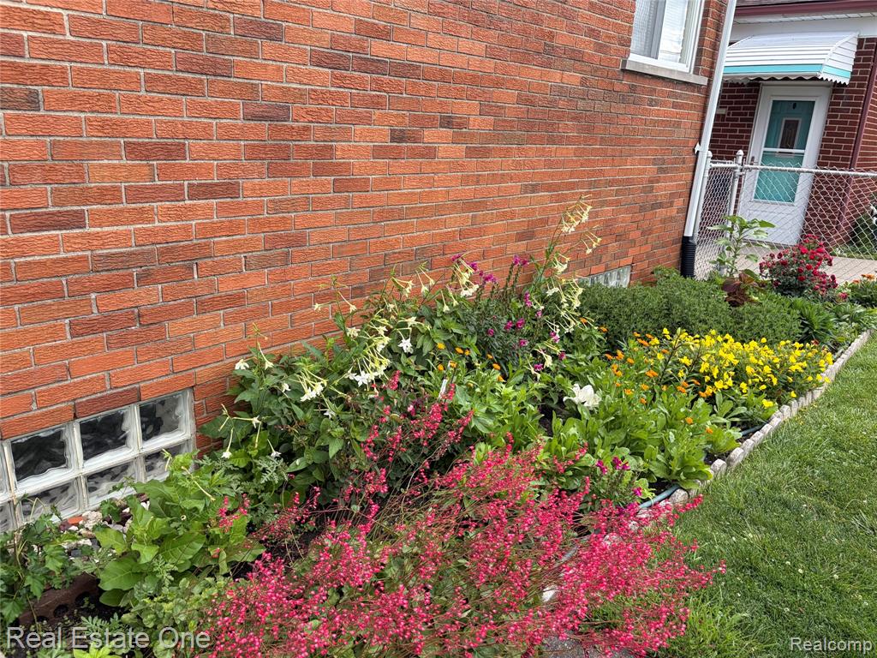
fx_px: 659
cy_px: 329
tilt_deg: -15.8
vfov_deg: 53.1
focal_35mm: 26
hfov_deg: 67.3
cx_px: 438
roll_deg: -2.5
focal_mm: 5.96
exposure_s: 1/739
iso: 50
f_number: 1.6
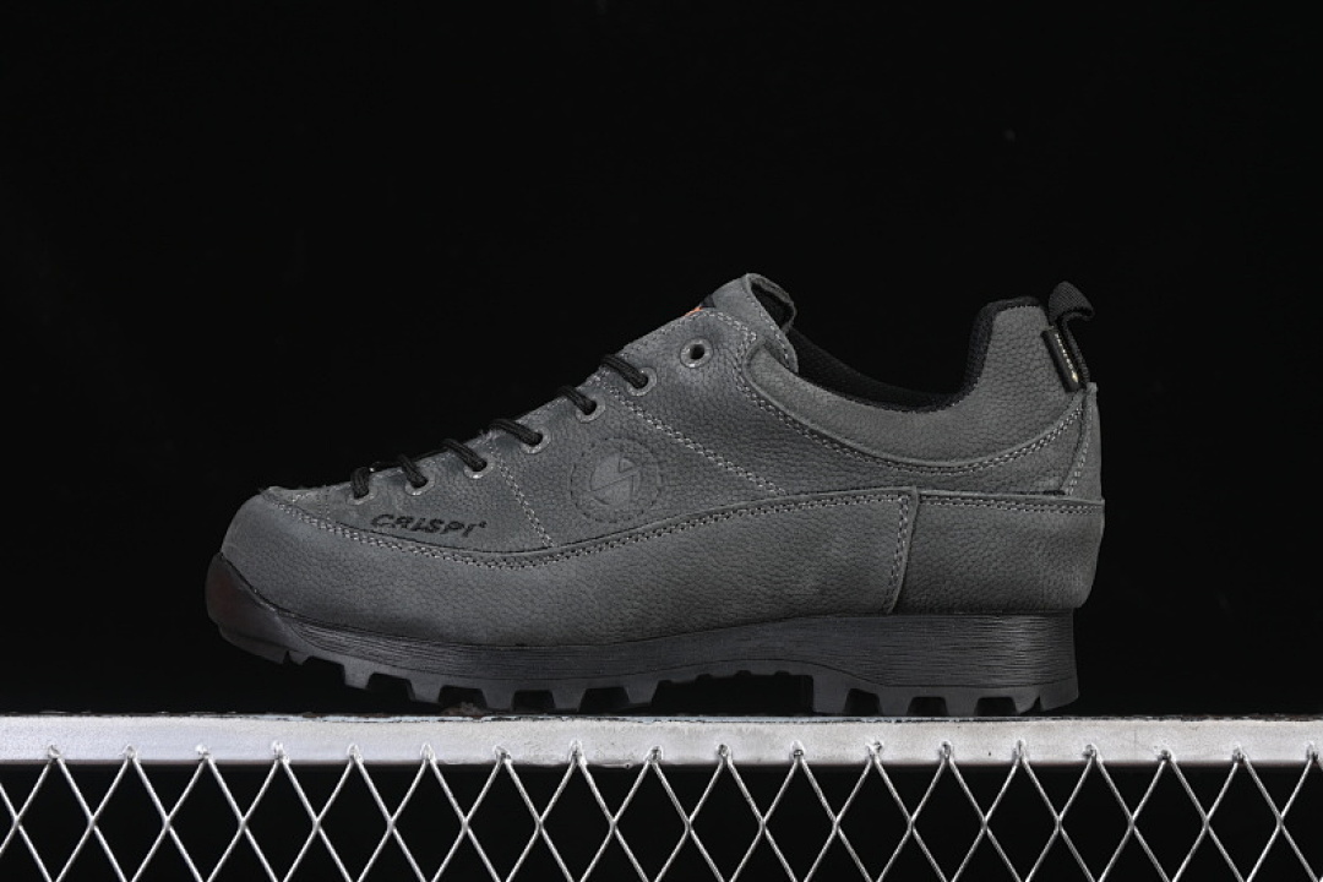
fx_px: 2756
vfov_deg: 18.2
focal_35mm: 75
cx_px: 662
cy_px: 441
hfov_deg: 27.0
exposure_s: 1/60
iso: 160
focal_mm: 50
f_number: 6.3
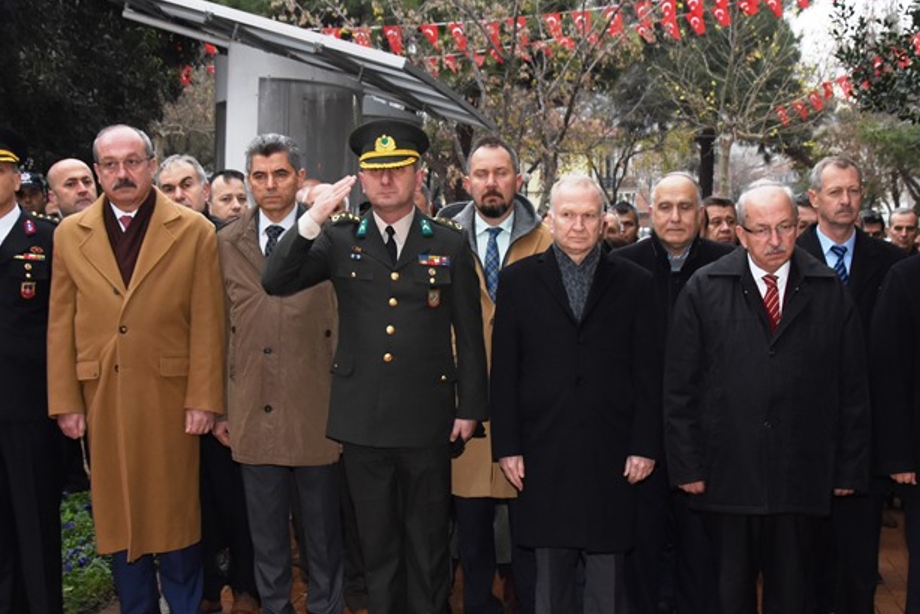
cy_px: 399
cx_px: 469
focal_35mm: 55
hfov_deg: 36.2
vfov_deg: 24.5
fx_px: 1406
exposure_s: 1/60
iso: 1000
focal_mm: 22
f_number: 7.1
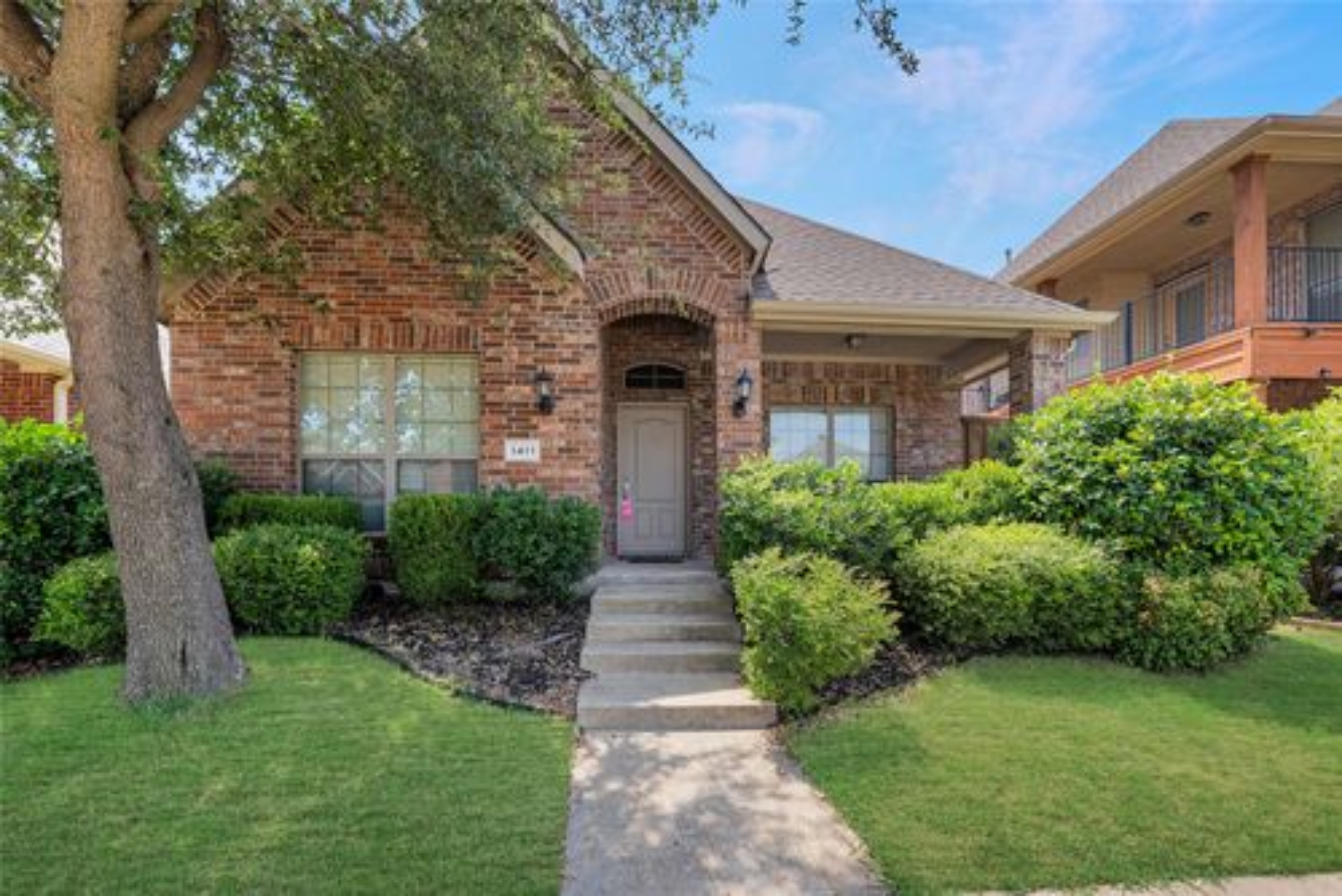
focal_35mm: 12
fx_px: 448
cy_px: 448
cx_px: 671
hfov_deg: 112.6
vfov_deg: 90.1
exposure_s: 1/160
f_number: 9
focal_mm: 12
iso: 640
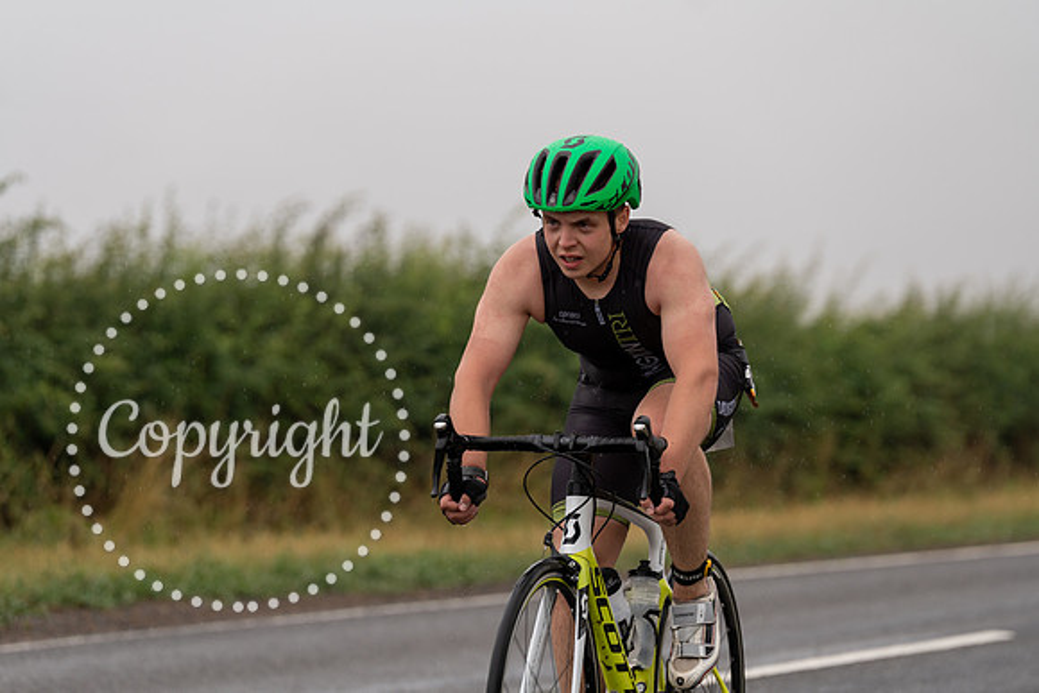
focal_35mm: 170
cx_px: 520
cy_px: 346
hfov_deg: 12.1
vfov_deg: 8.1
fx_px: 4907
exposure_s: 1/1000
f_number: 4
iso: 100
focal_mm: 170
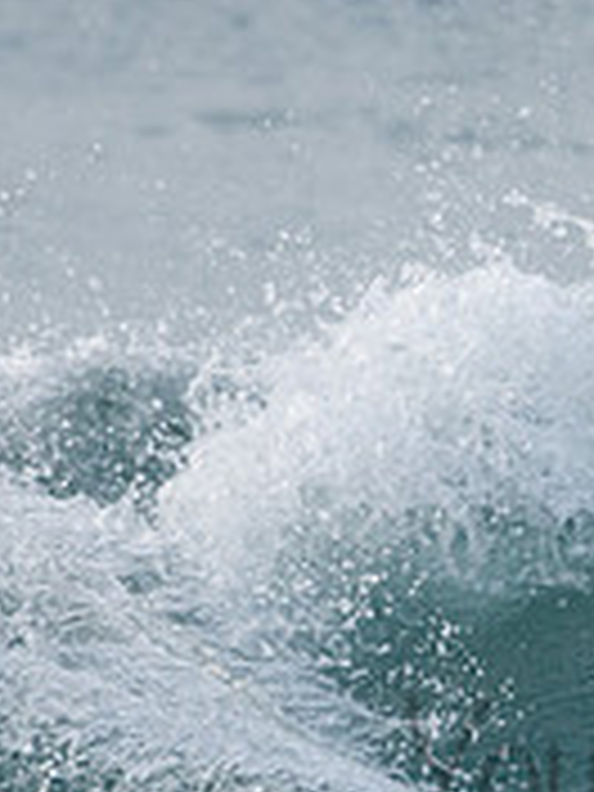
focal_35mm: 1522
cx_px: 868
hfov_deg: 1.0
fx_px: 34823
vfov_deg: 1.3
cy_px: 727
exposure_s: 1/1600
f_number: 5.6
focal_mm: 320
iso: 640
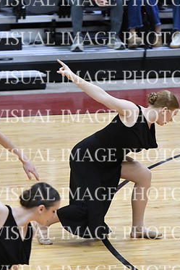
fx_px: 2795
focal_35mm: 373
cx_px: 117
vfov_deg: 5.5
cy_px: 174
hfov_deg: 3.7
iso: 4000
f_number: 3.5
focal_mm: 160
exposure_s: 1/400
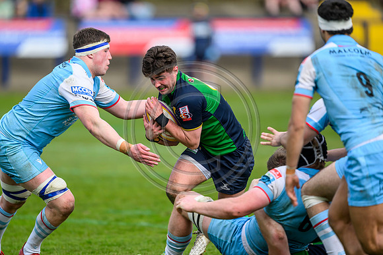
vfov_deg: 3.4
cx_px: 192
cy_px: 128
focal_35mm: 400
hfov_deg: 5.2
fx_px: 4256
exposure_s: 1/4000
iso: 500
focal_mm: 400
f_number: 3.2
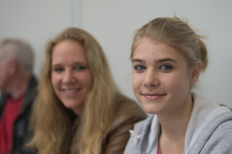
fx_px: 477
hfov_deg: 27.3
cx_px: 126
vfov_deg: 18.4
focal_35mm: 74
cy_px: 97
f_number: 2
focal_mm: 50
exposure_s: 1/50
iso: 100
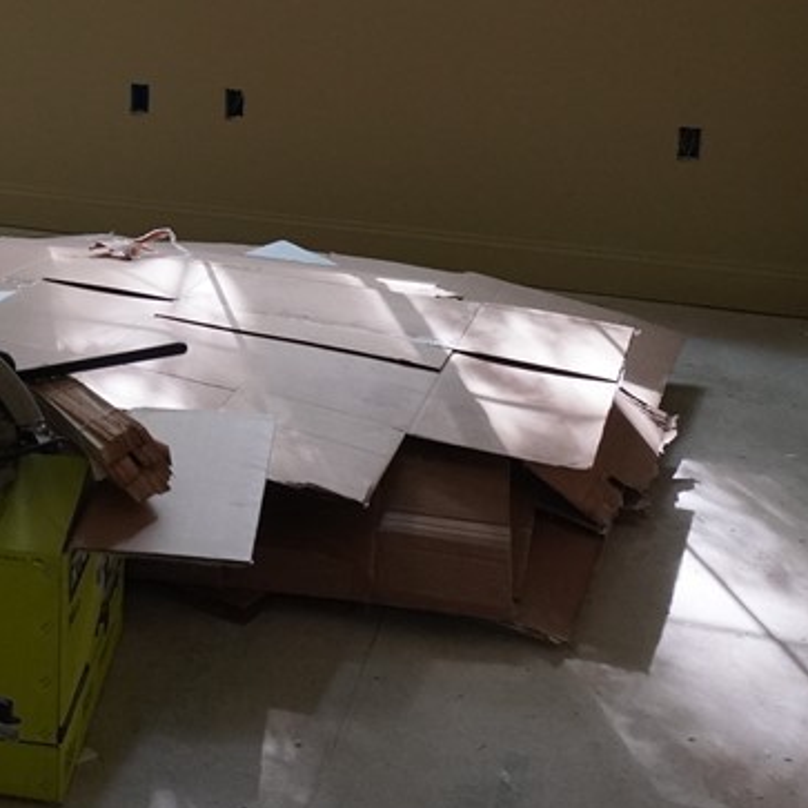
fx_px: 1611
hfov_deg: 27.1
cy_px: 76
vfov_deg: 27.1
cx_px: 67
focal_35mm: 61
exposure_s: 1/160
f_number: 4
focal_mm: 16
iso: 1250
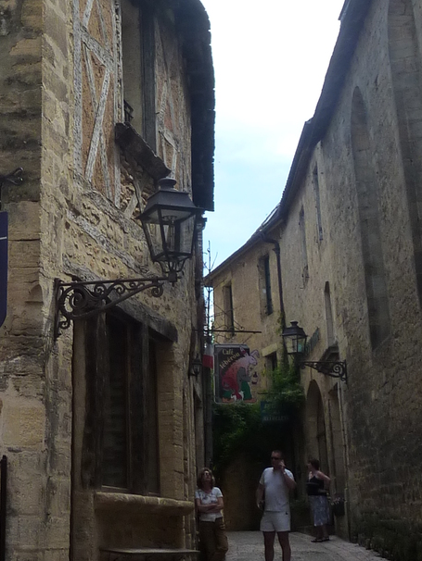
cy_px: 132
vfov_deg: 28.9
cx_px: 65
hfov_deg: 21.9
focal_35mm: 66
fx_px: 1072
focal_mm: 4.1
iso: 125
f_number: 4
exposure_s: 1/320
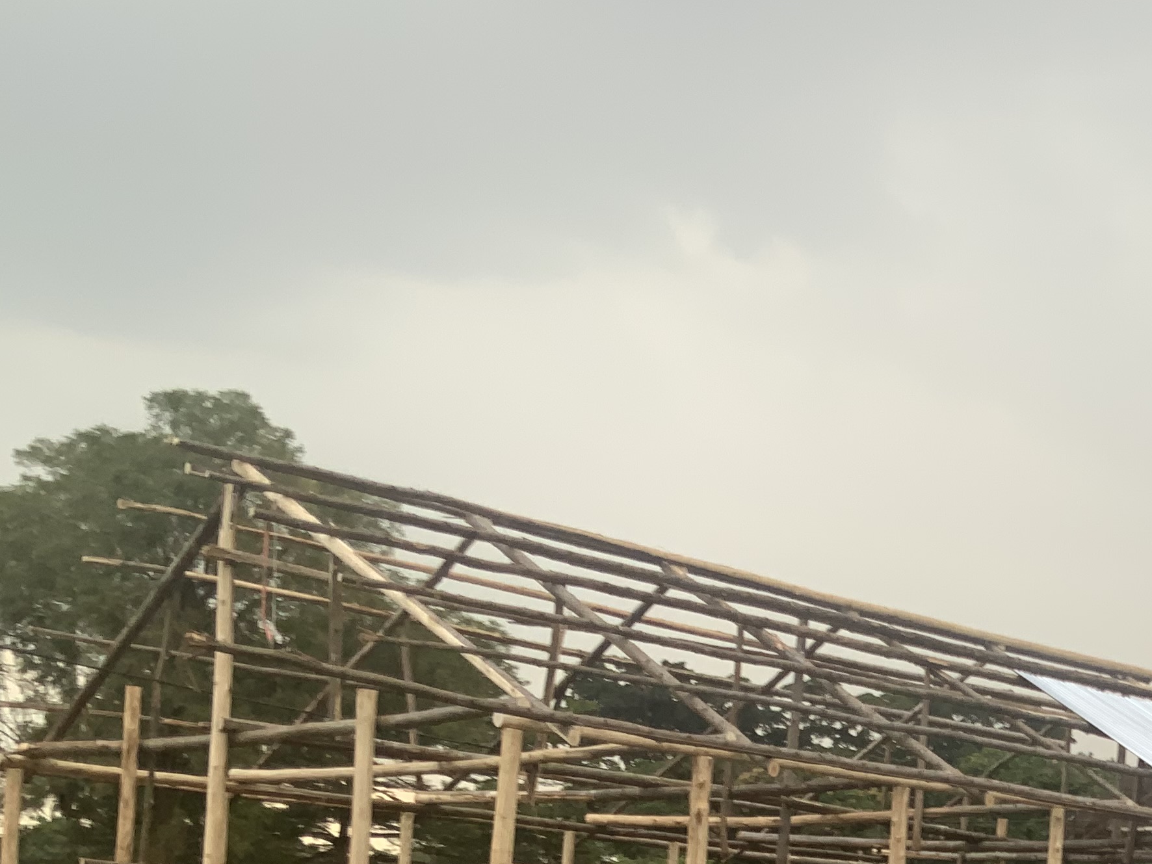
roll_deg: -5.7
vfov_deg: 21.2
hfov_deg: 27.5
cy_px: 938
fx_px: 2196
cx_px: 1175
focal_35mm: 66
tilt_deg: +6.3
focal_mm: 3
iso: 16
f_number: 1.8
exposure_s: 1/149
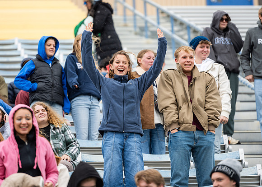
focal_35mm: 232
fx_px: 1726
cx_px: 117
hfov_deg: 8.7
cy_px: 83
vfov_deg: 6.2
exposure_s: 1/1000
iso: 125
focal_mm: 200
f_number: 2.8
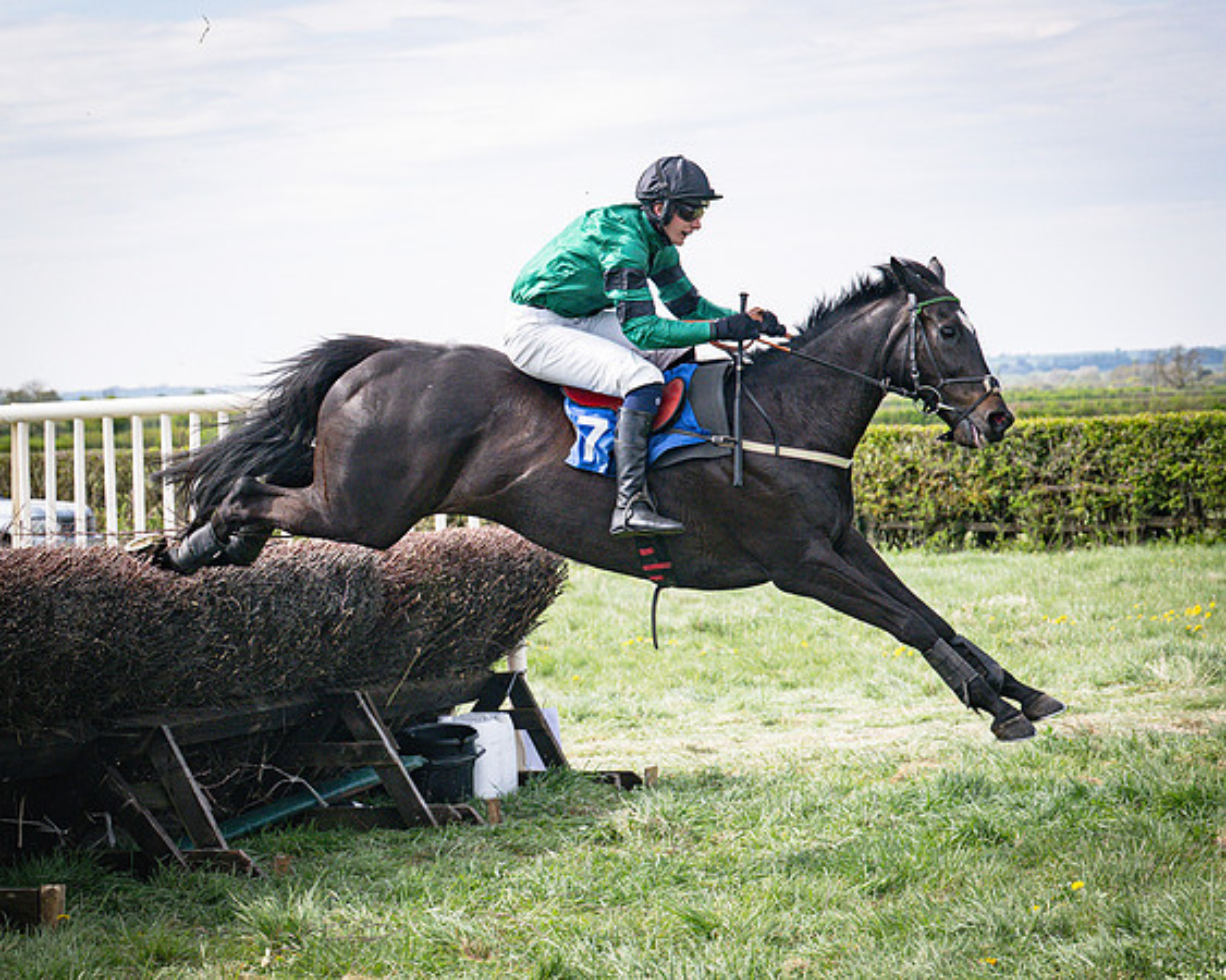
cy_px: 419
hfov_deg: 16.0
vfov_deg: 12.8
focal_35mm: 121
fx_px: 4371
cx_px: 664
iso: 400
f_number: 5
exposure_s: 1/2500
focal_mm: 70
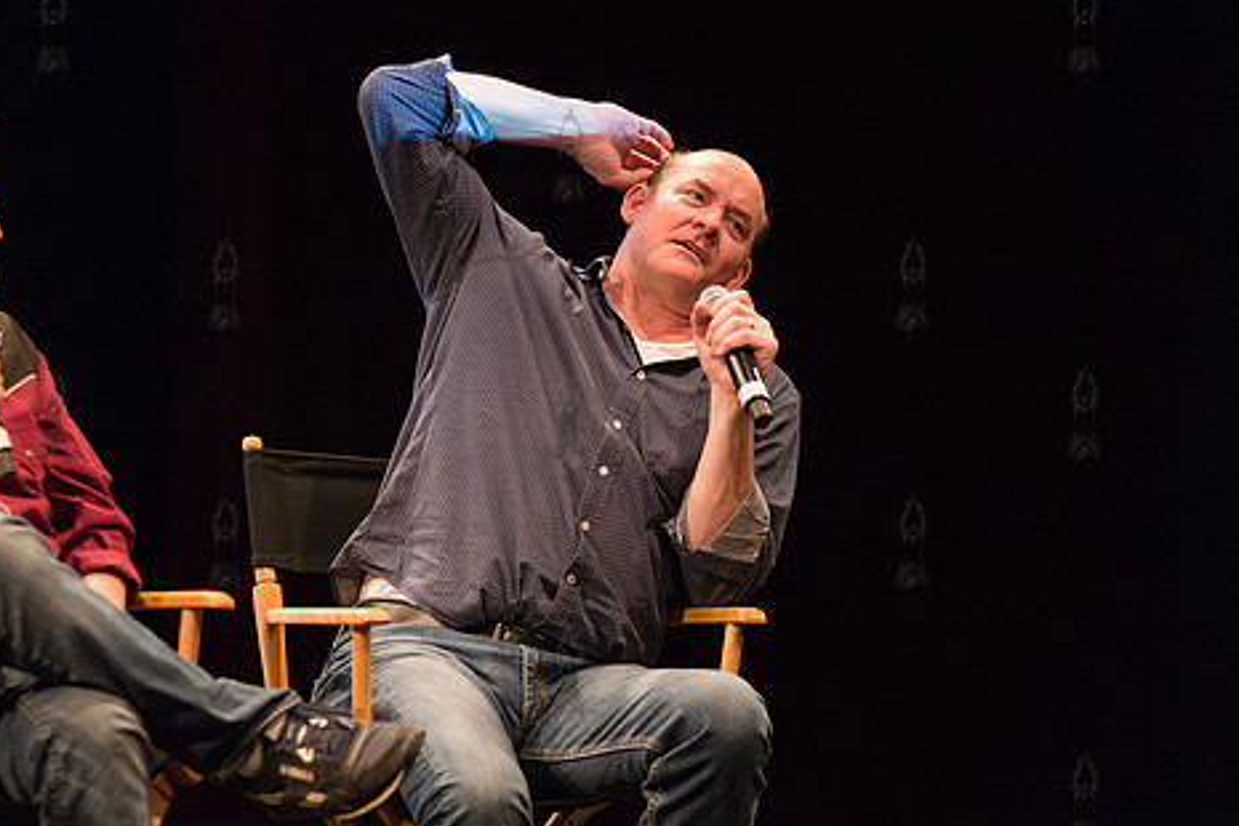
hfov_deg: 13.2
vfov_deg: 8.8
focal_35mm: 156
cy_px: 412
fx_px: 5369
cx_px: 568
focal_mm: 125
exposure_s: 1/200
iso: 4000
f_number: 3.2
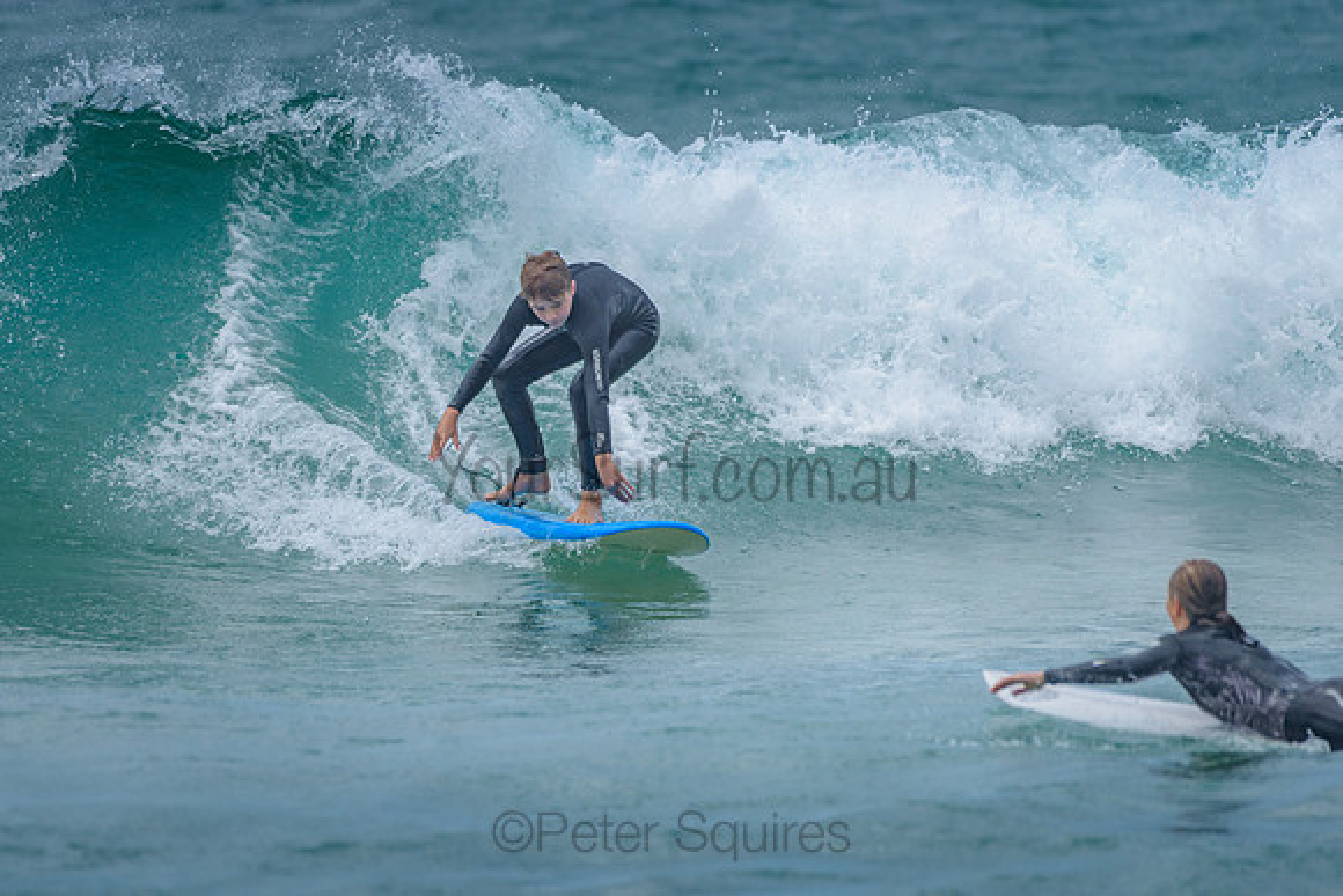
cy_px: 461
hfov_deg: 3.4
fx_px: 22870
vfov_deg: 2.2
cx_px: 521
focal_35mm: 613
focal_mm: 500
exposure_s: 1/2000
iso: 180
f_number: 5.6
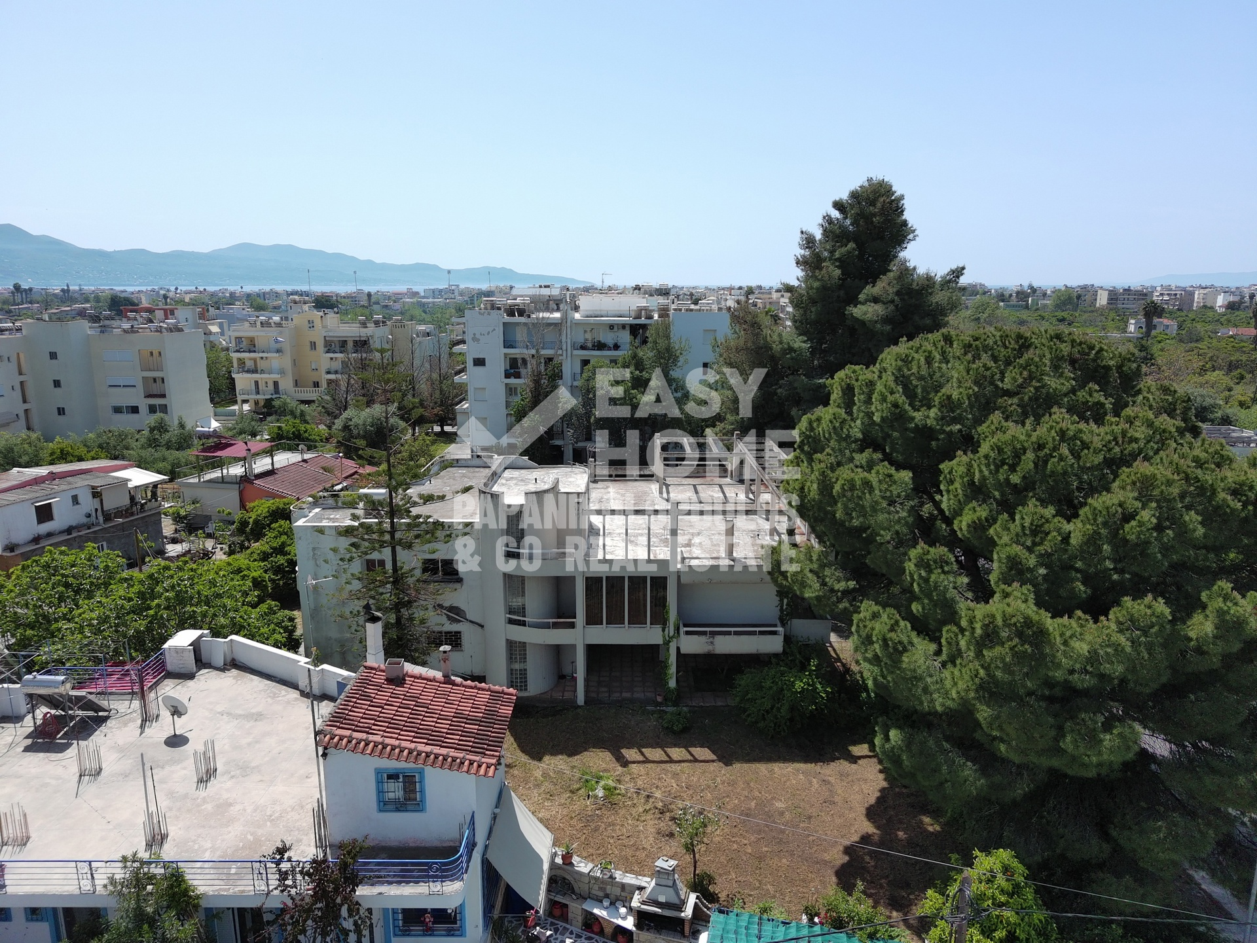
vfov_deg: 58.9
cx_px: 628
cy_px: 472
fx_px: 835
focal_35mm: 23
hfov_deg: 73.9
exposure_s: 1/2959
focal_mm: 6.67
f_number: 1.9
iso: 102
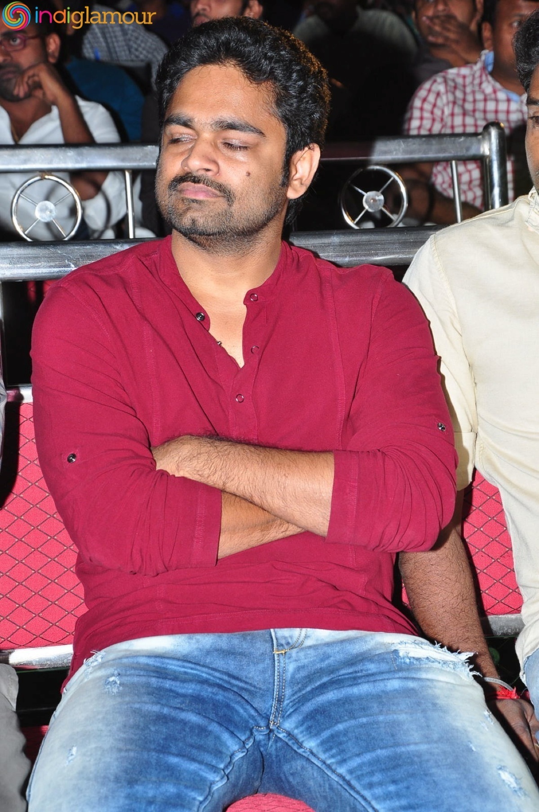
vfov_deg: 19.5
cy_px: 406
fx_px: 2365
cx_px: 270
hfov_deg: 13.0
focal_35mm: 105
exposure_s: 1/125
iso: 400
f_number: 9
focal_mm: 70
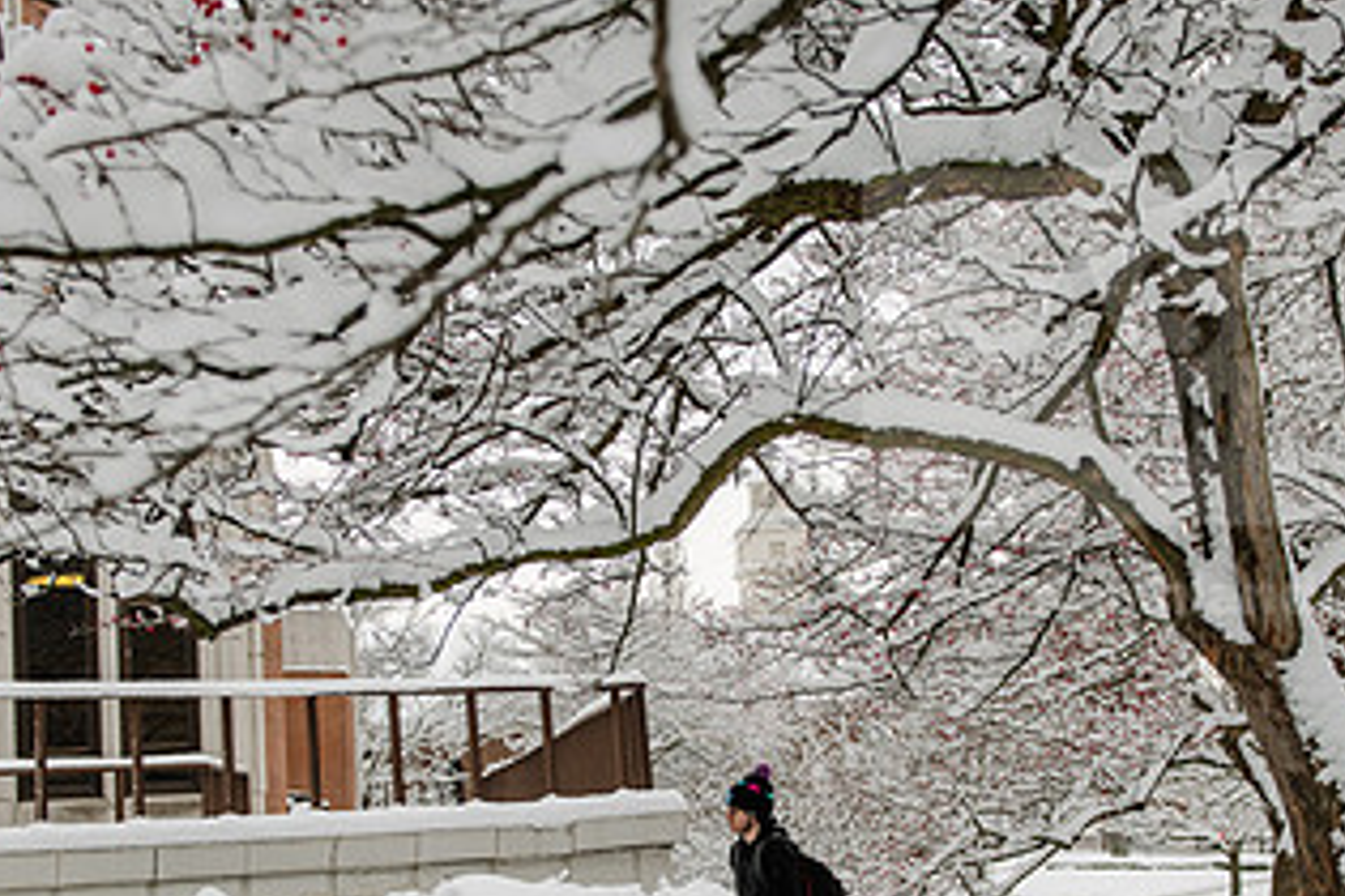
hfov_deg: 33.9
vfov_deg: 22.7
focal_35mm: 59
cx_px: 734
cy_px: 685
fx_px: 2204
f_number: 3.5
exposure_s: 1/400
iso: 320
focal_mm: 32
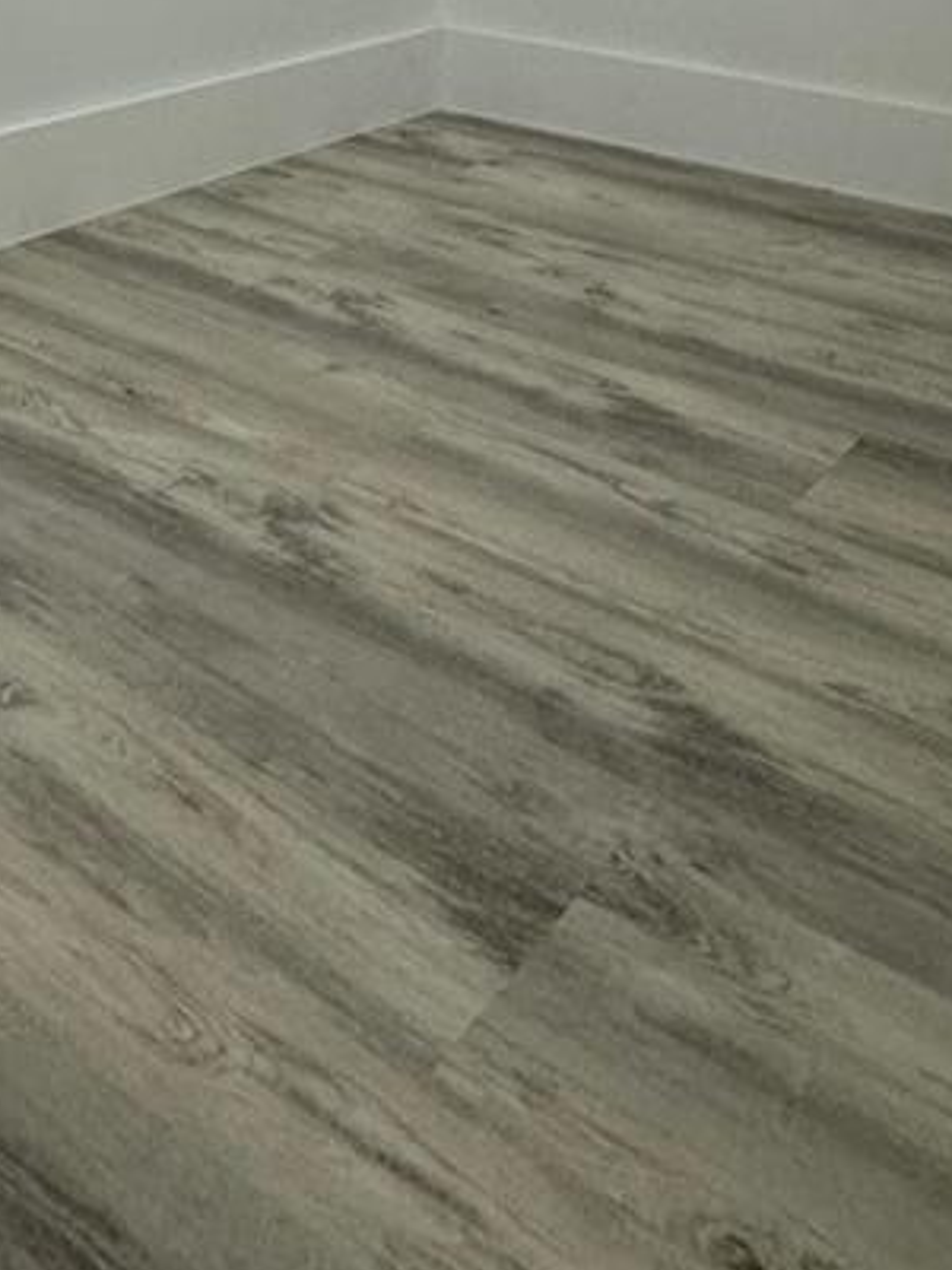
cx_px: 286
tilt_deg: +7.5
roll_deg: -2.0
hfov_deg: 33.9
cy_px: -457
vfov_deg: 31.7
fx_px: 1540
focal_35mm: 42
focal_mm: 2.22
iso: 320
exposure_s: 1/120
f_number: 2.2
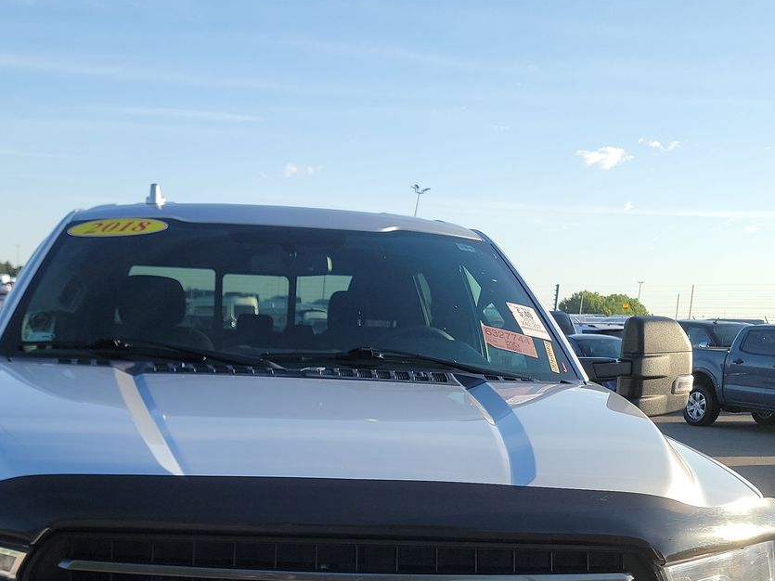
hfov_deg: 40.9
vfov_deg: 30.2
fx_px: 1030
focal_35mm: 46
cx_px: 282
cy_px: 521
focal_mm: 6.7
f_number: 1.8
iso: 50
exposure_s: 1/450
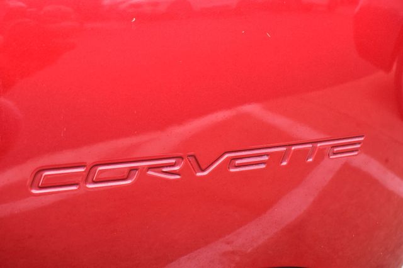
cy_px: 134
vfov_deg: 28.9
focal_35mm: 46
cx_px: 202
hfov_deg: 42.3
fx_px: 520
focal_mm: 31
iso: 400
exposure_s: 1/40
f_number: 7.1
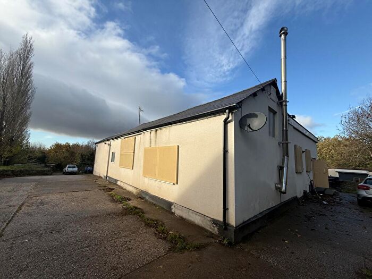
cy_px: 140
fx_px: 150
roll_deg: -2.4
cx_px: 186
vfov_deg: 85.7
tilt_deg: +8.0
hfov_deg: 102.1
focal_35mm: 14
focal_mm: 2.22
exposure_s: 1/1312
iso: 50
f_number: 2.2
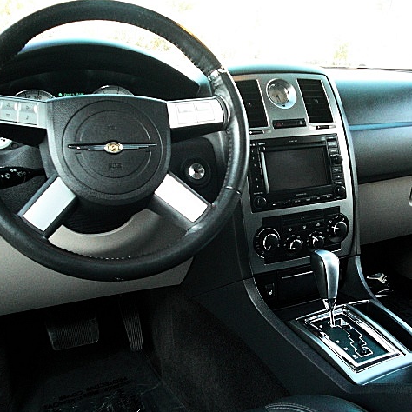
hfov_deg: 38.9
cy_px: 207
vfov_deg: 39.2
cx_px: 256
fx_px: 579
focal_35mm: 43
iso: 400
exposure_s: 1/100
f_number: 2.8
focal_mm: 6.3
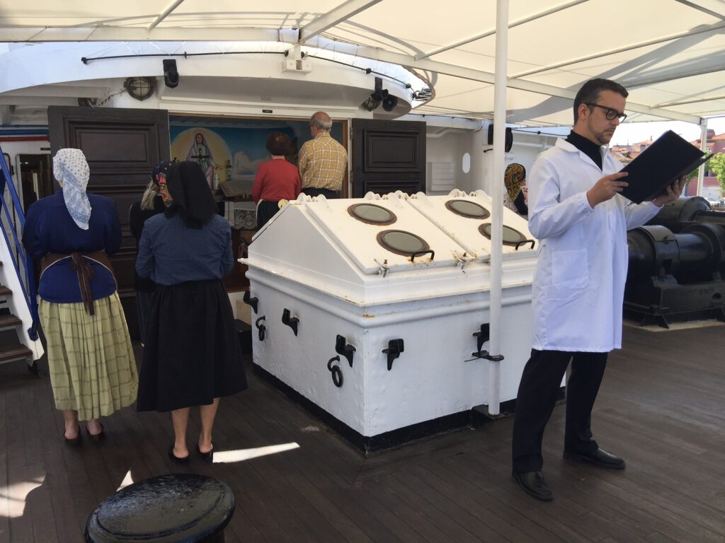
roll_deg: -1.1
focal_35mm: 29
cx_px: 362
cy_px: 272
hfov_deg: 61.7
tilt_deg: -8.7
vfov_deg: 48.2
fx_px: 607
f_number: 2.2
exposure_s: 1/659
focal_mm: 4.15
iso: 32
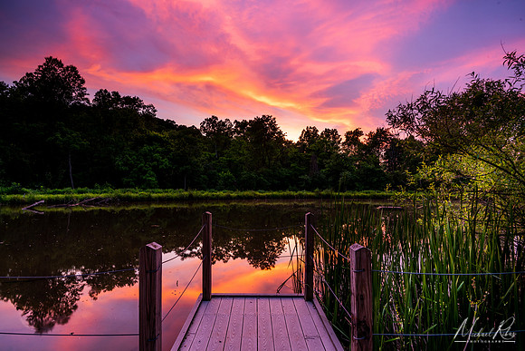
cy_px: 176
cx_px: 262
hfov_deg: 96.7
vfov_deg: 73.8
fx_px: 233
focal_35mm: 16
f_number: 13
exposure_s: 2
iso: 100
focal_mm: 16
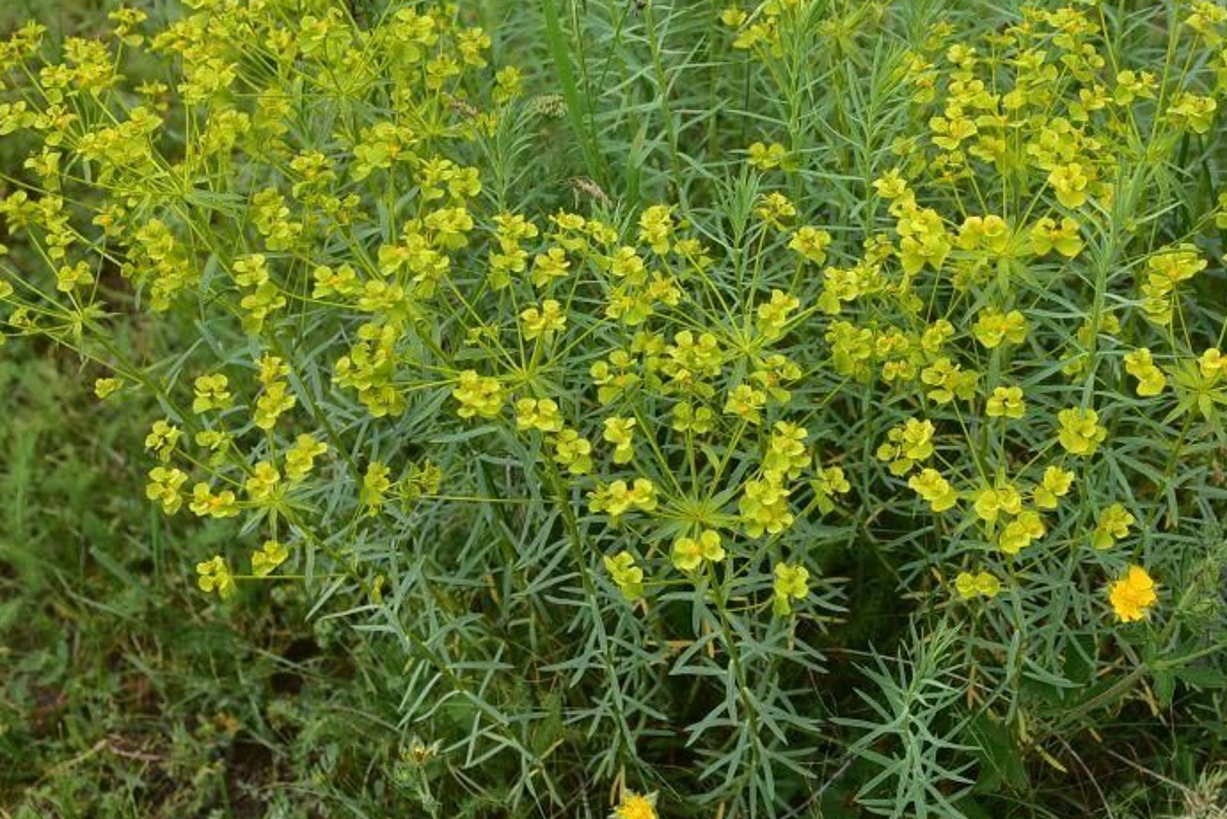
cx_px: 657
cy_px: 408
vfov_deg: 14.6
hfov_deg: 21.7
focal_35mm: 94
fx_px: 3204
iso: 250
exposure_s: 1/500
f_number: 6.3
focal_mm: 50
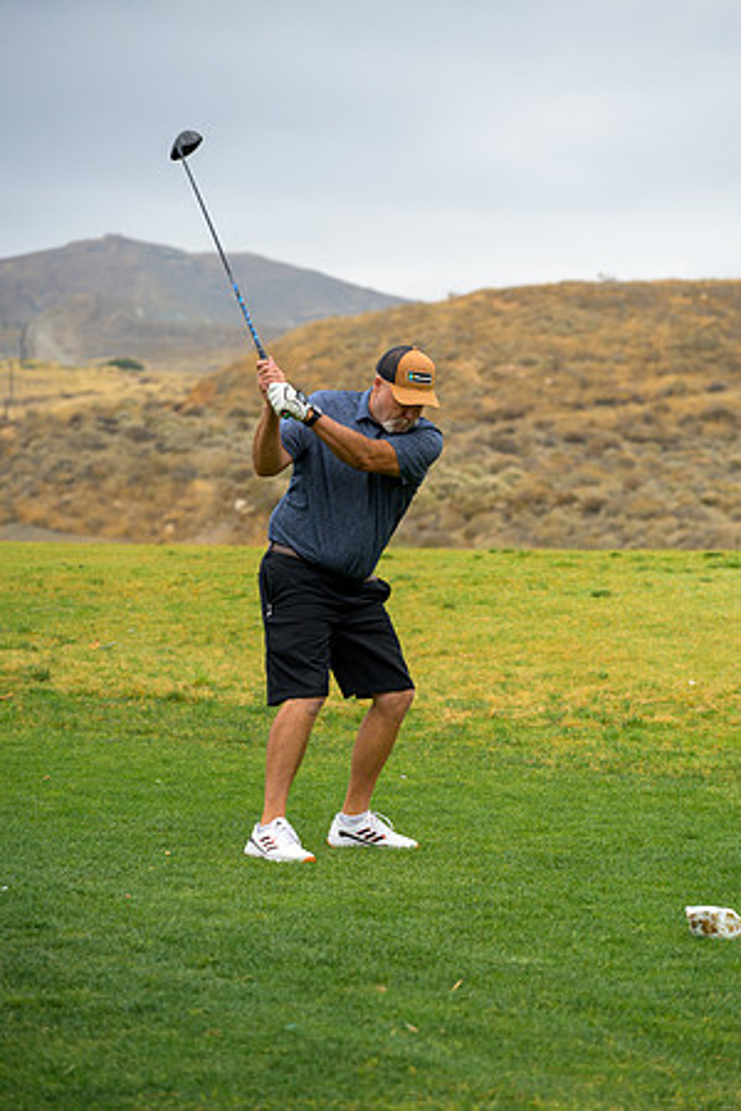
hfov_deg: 14.1
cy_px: 556
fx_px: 2995
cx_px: 370
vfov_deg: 21.0
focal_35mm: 97
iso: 800
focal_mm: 97
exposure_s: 1/2500
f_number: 4
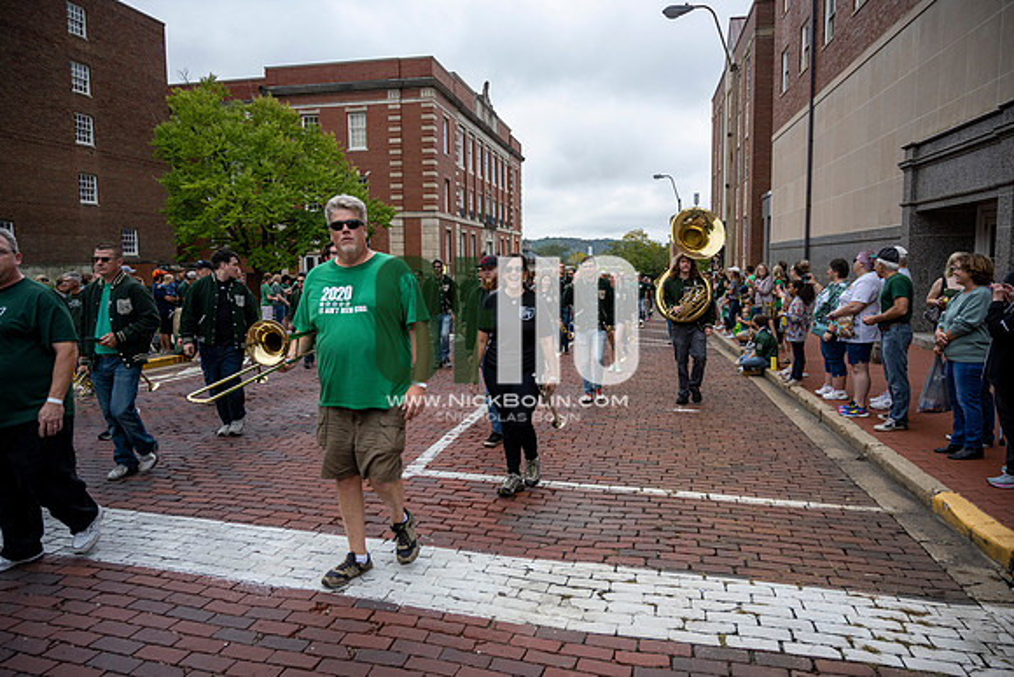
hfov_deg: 73.7
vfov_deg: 53.2
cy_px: 338
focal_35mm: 24
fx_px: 676
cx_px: 507
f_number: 4
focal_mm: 24
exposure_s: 1/1600
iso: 640
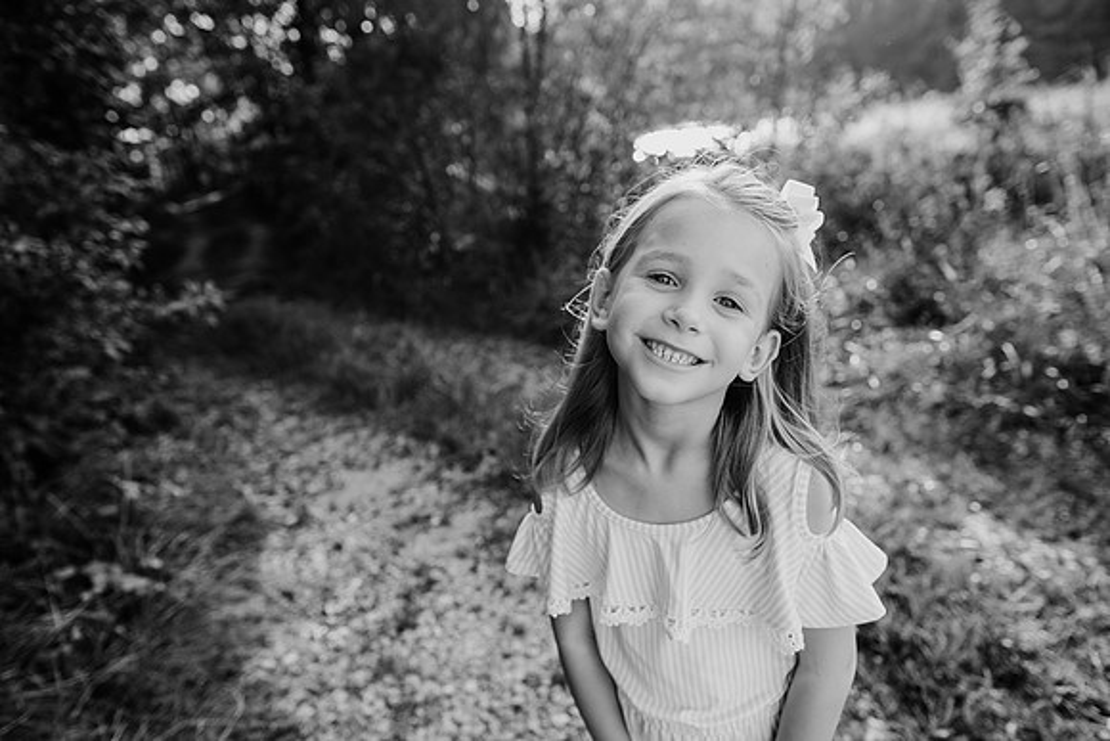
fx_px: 740
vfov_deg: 53.2
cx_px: 555
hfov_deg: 73.7
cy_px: 370
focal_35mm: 24
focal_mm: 24
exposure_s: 1/640
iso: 200
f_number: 3.5
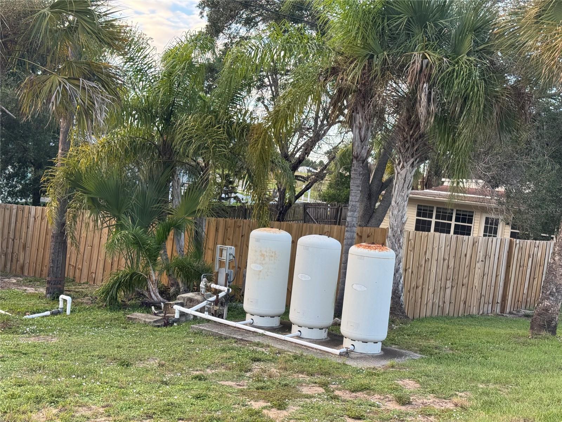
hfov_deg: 39.7
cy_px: 211
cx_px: 281
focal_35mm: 48
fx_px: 779
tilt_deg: -2.4
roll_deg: -7.1
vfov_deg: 30.3
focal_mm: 6.76
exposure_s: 1/336
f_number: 1.78
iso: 64
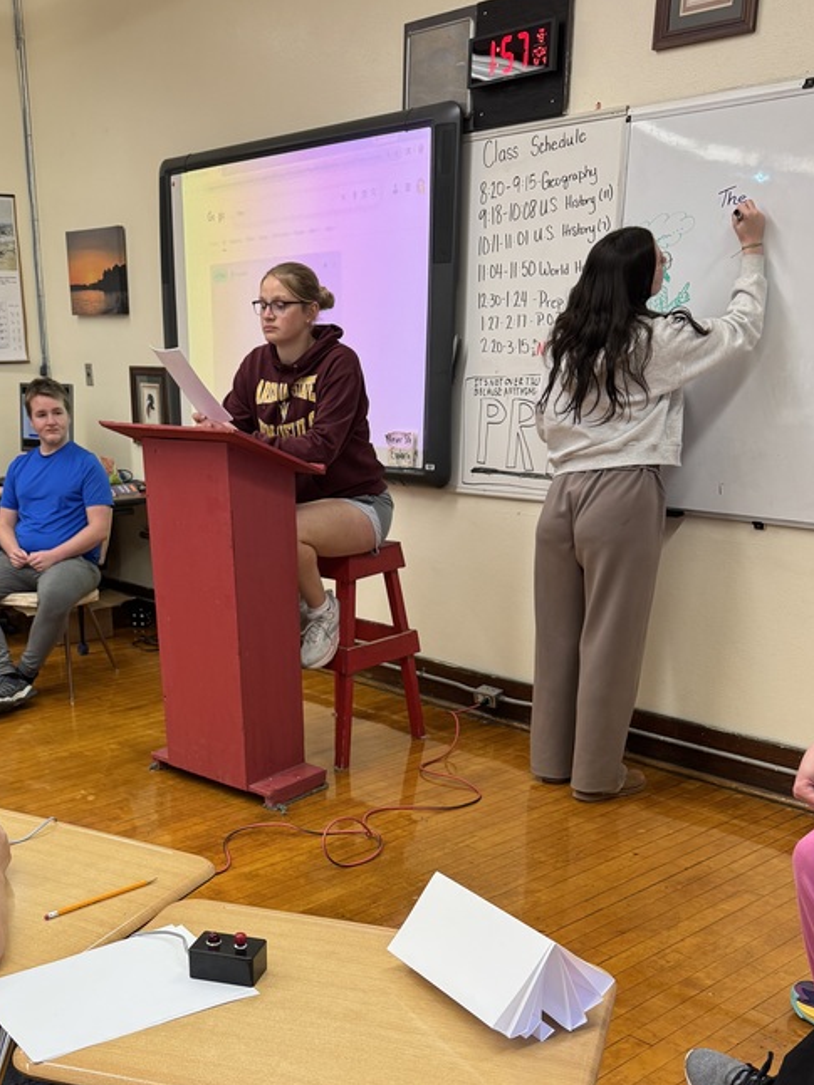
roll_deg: +1.8
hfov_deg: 37.2
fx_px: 1192
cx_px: 253
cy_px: 763
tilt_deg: -19.4
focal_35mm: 38
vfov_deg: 47.8
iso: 125
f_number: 1.78
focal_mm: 6.76
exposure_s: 1/120
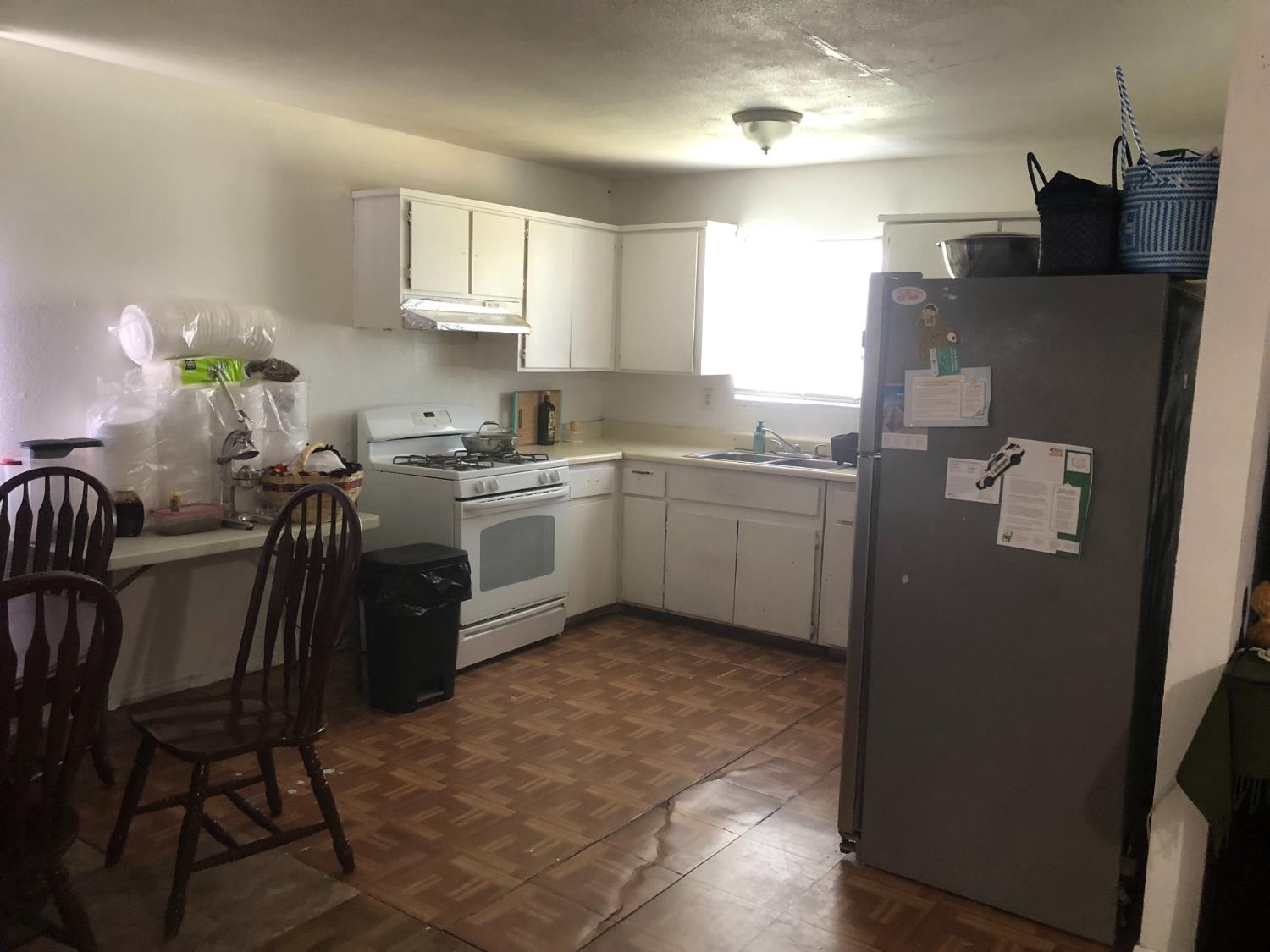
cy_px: 476
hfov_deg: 63.4
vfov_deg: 49.7
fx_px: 1027
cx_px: 635
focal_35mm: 28
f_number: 1.8
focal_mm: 3.99
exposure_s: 1/15
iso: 64
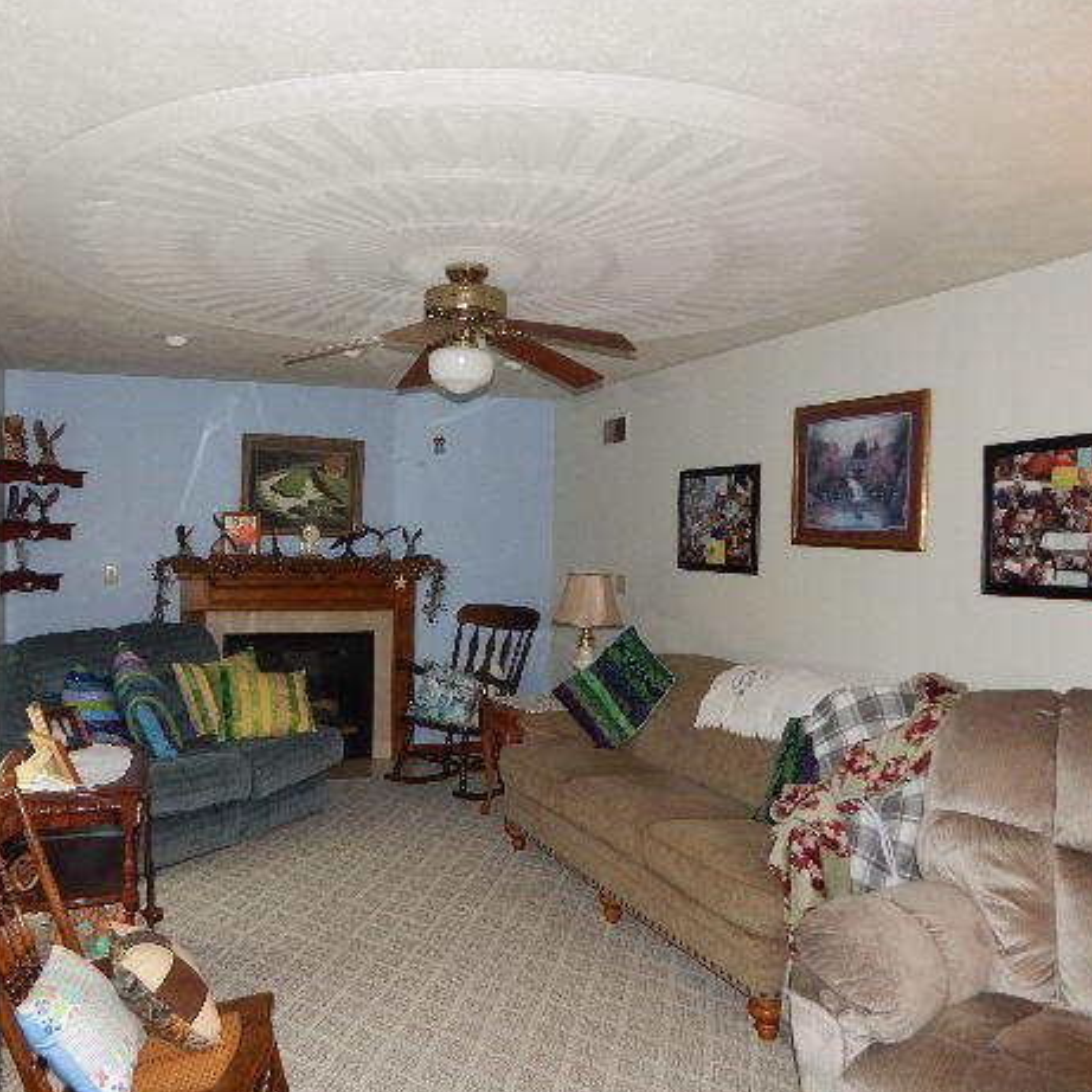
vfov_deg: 59.1
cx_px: 405
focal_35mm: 27
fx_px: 964
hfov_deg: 58.3
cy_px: 559
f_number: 3
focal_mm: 4
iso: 200
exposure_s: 1/30
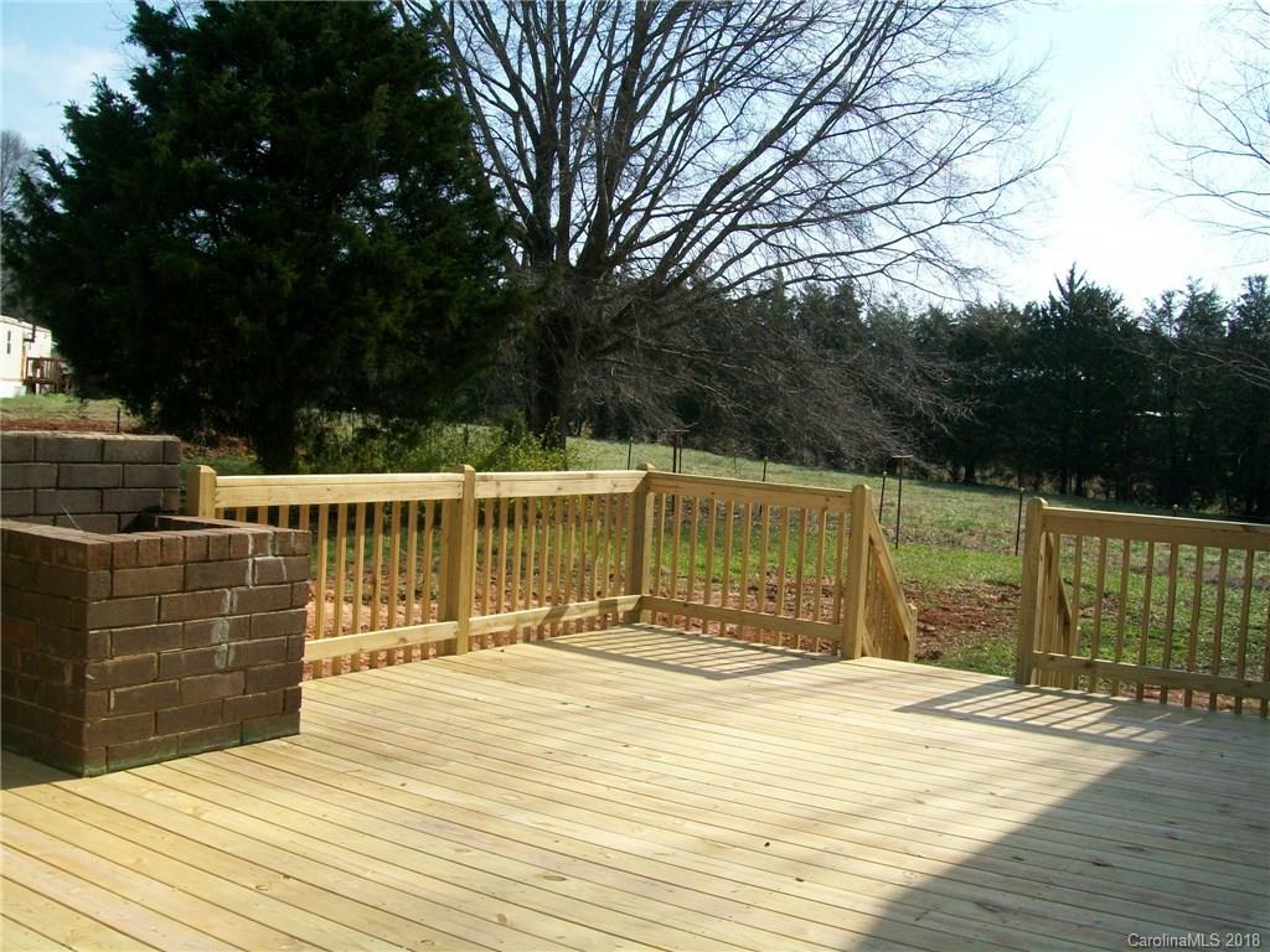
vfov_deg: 39.7
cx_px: 635
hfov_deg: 51.4
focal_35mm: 36
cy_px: 476
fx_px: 1321
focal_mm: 6
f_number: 4.8
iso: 64
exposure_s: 1/320
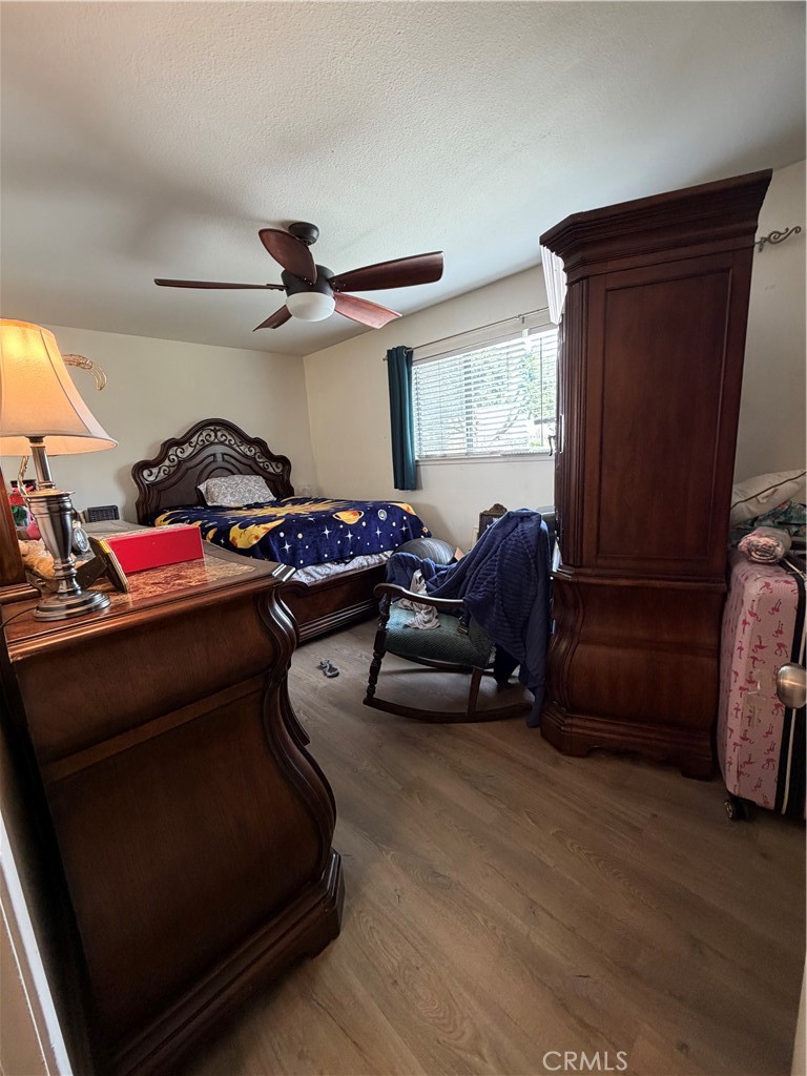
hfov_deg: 85.7
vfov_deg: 102.1
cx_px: 404
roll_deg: +4.5
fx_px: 435
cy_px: 538
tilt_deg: -10.9
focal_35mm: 14
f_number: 2.2
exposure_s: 1/60
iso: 250
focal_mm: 2.22
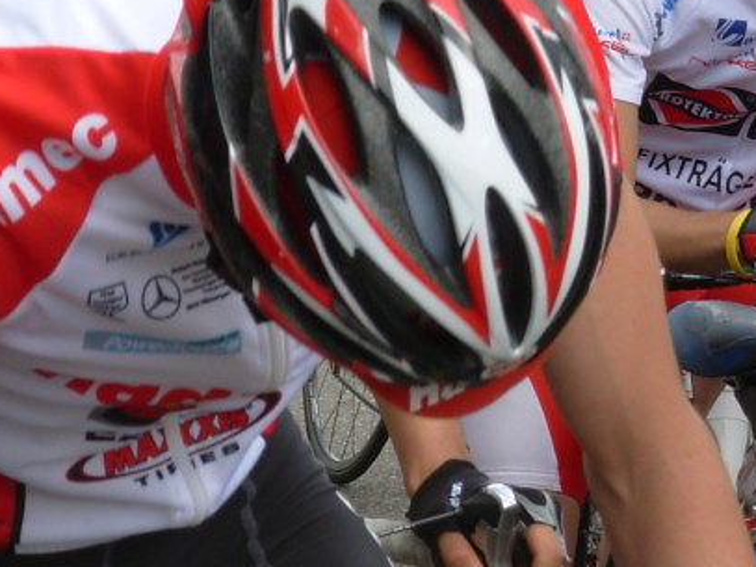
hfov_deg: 7.0
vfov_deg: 5.2
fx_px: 6157
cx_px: 882
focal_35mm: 282
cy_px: -117
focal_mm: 18.6
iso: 50
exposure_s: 1/76.1
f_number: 7.1
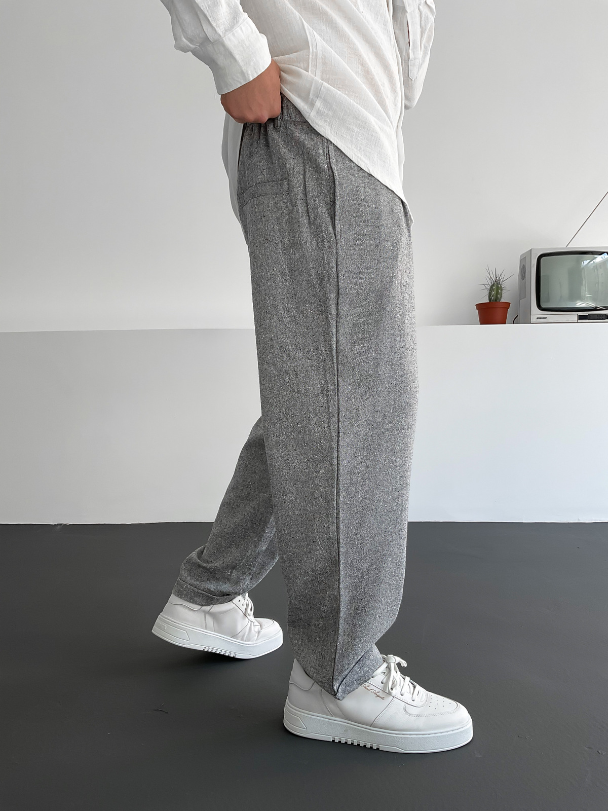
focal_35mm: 29
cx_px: 304
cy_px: 406
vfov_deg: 61.7
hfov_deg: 48.2
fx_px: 679
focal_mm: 3
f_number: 1.8
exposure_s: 1/120
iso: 16
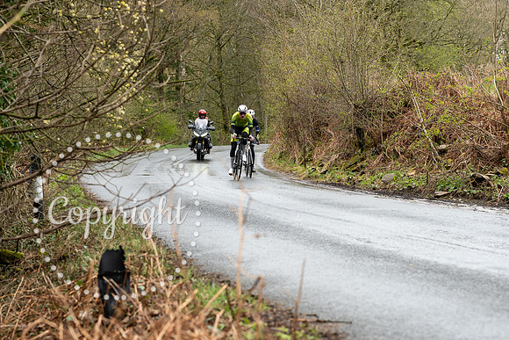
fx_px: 1535
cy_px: 183
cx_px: 276
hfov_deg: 18.8
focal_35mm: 109
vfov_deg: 12.6
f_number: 4
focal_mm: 70
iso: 640
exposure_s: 1/800
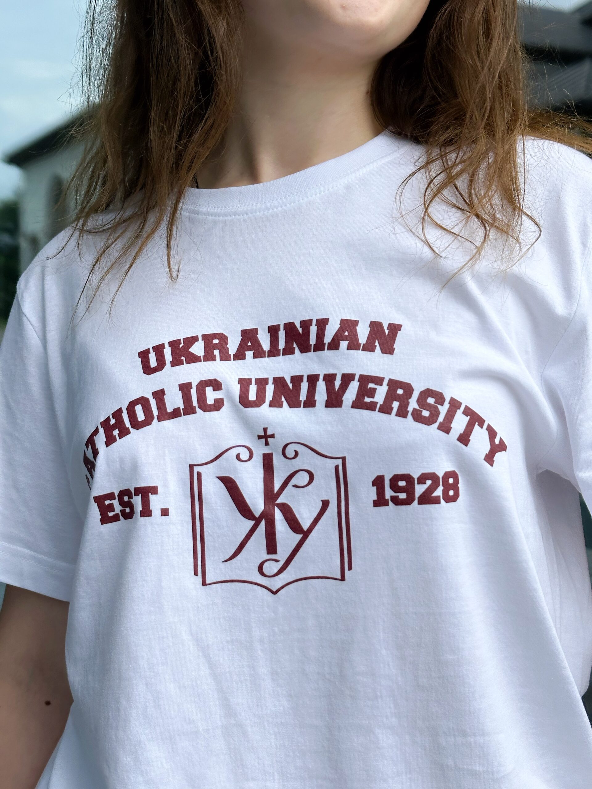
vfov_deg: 39.7
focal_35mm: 48
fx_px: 1095
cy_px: 394
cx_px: 296
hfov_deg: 30.3
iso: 64
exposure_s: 1/2304
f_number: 1.78
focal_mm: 6.86
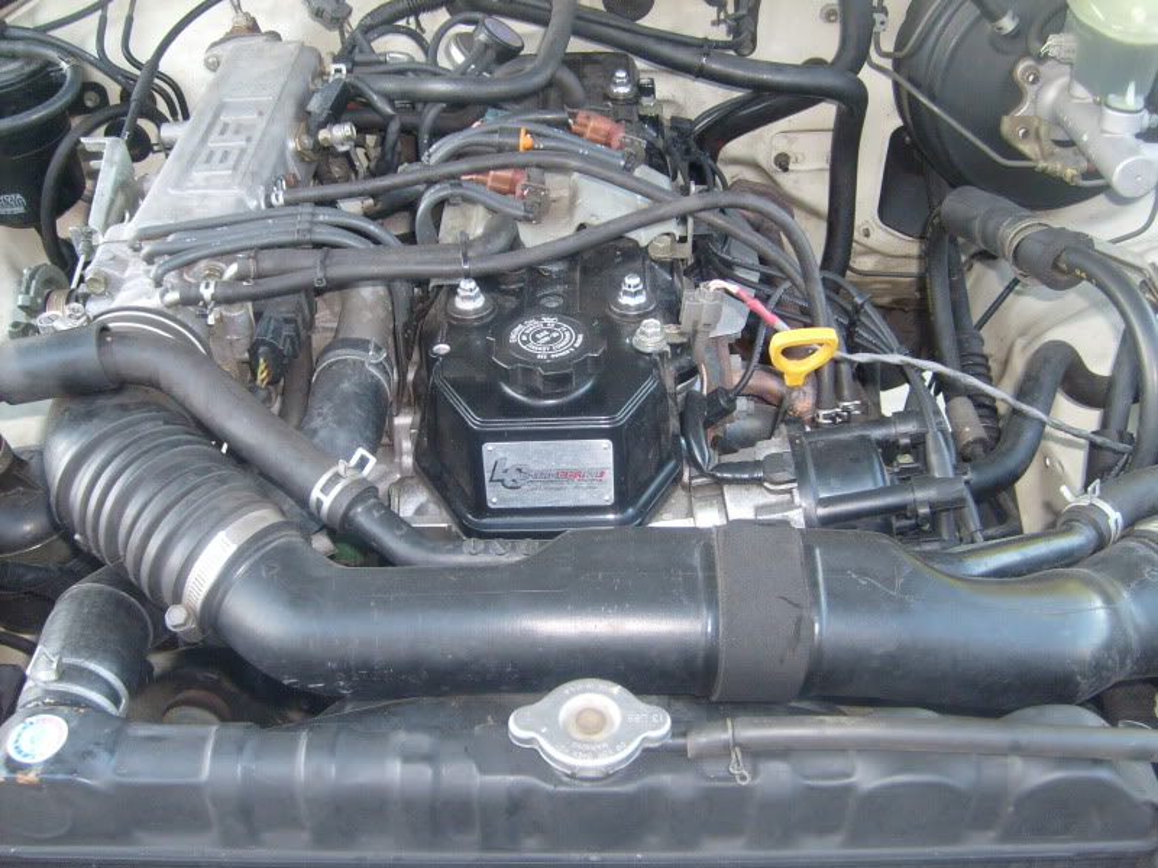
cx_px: 579
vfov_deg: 40.7
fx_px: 1171
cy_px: 434
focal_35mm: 35
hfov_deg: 52.6
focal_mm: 5.8
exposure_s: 1/45
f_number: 2.8
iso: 100
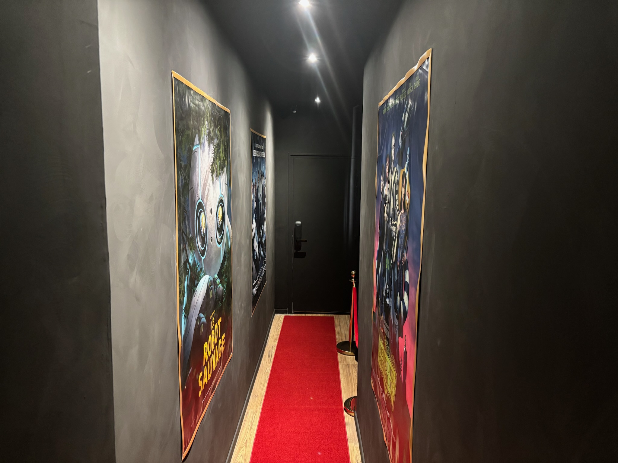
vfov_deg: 53.1
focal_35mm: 26
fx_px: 464
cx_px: 309
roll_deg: -0.5
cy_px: 232
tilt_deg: -6.5
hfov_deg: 67.3
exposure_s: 1/30
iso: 640
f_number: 1.6
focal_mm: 5.96
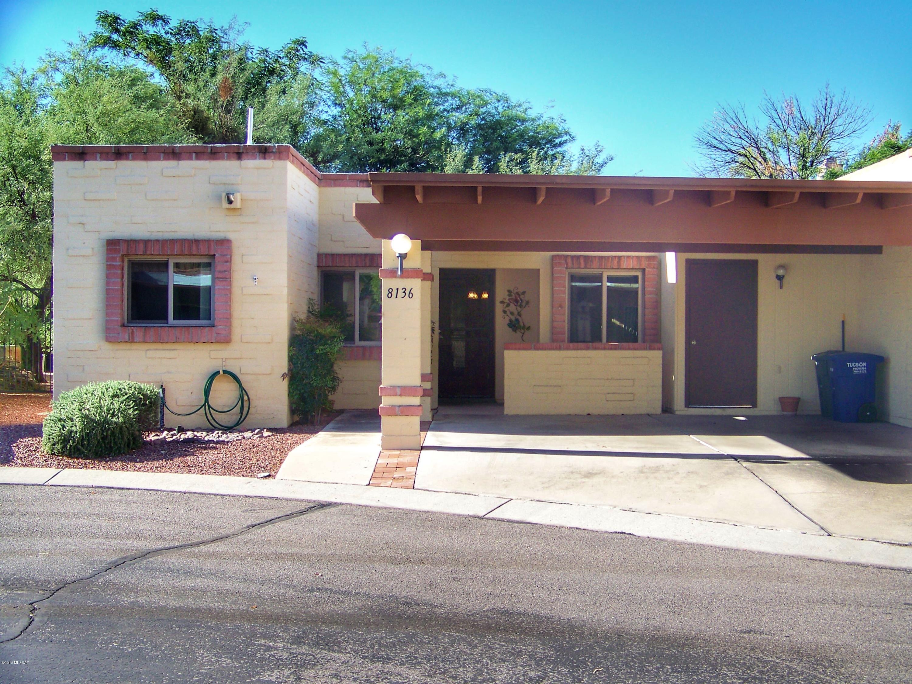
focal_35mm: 49
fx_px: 1291
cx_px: 456
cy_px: 342
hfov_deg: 38.9
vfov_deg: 29.7
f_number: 2.8
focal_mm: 7.6
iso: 64
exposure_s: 1/320
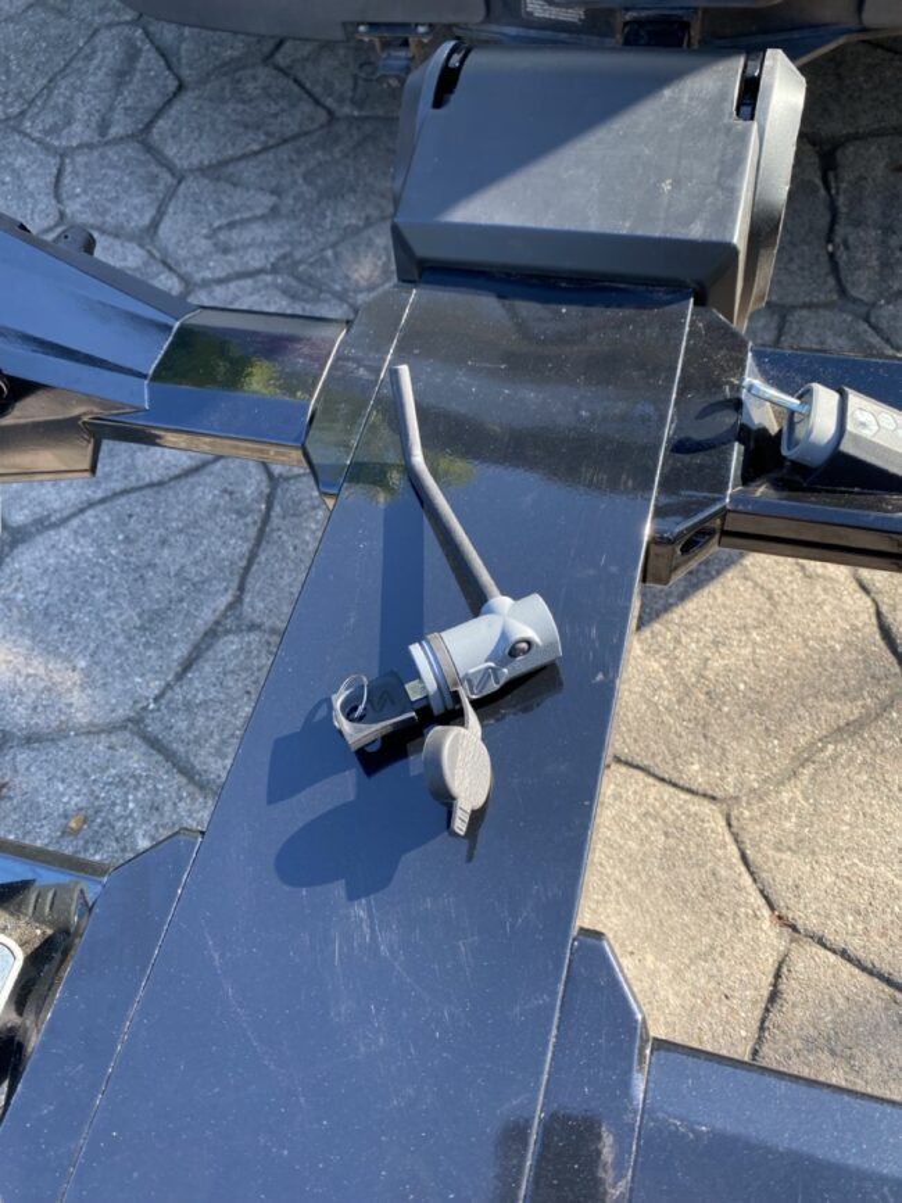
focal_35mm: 26
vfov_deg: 67.3
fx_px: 904
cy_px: 602
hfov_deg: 53.1
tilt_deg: -56.6
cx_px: 451
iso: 32
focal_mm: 4.25
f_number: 1.8
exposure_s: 1/463
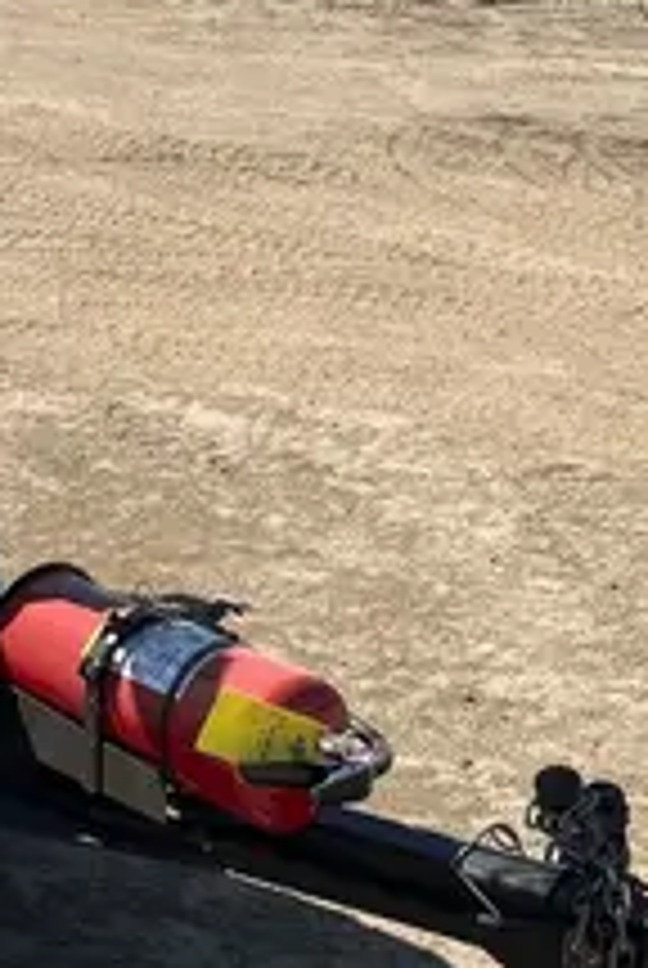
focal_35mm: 92
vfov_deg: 21.4
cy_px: 25
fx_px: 2476
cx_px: 14
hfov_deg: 14.7
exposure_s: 1/4016
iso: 50
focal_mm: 5.1
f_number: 1.6
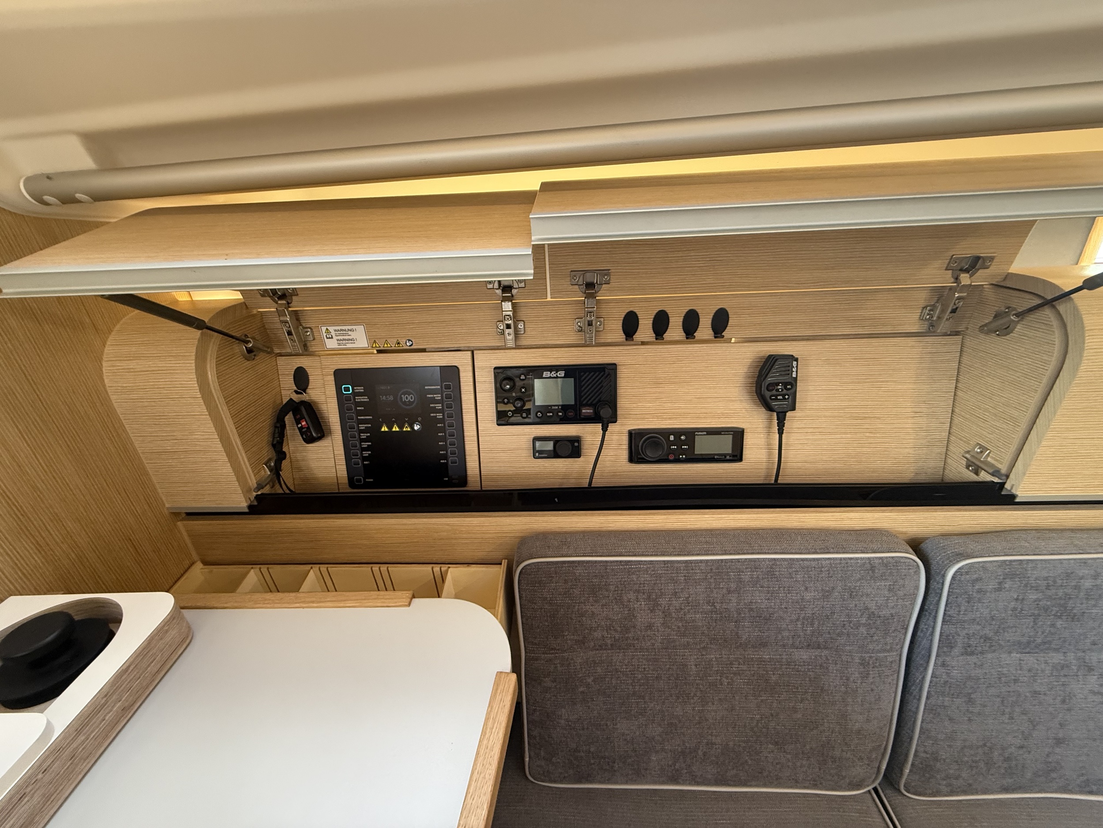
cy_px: 414
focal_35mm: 14
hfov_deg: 102.1
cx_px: 552
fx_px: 446
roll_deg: +1.6
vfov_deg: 85.7
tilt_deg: -27.6
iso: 320
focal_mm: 2.22
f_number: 2.2
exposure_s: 1/58
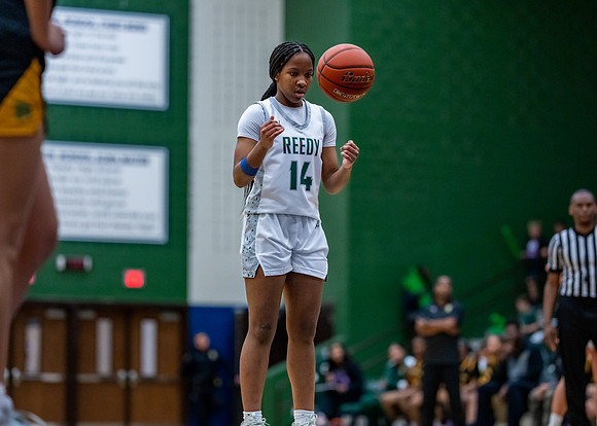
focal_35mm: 141
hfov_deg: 14.2
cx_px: 298
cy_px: 213
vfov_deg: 10.2
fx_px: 2398
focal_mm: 135
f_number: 2.2
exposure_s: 1/1250
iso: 2000
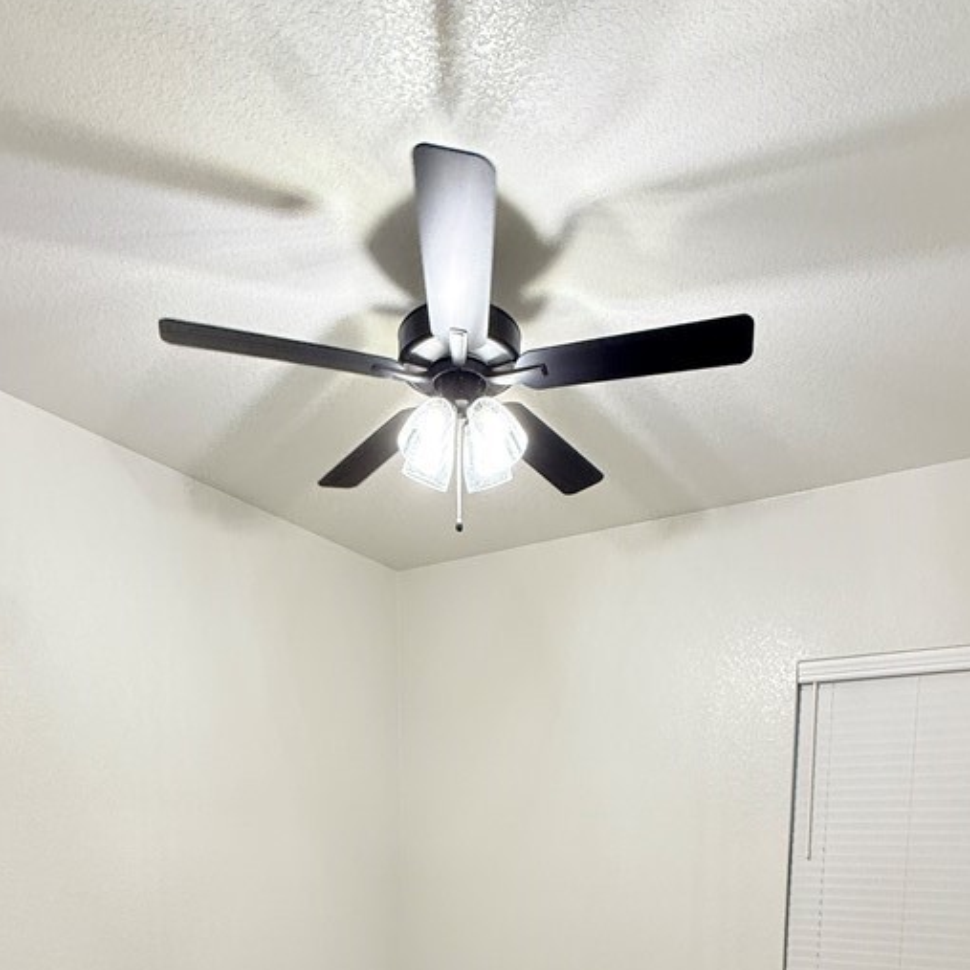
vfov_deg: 52.8
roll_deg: -0.5
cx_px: 488
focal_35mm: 25
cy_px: 922
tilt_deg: -6.6
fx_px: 793
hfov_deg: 62.9
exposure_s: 1/60
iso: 200
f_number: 2.2
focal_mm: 2.22
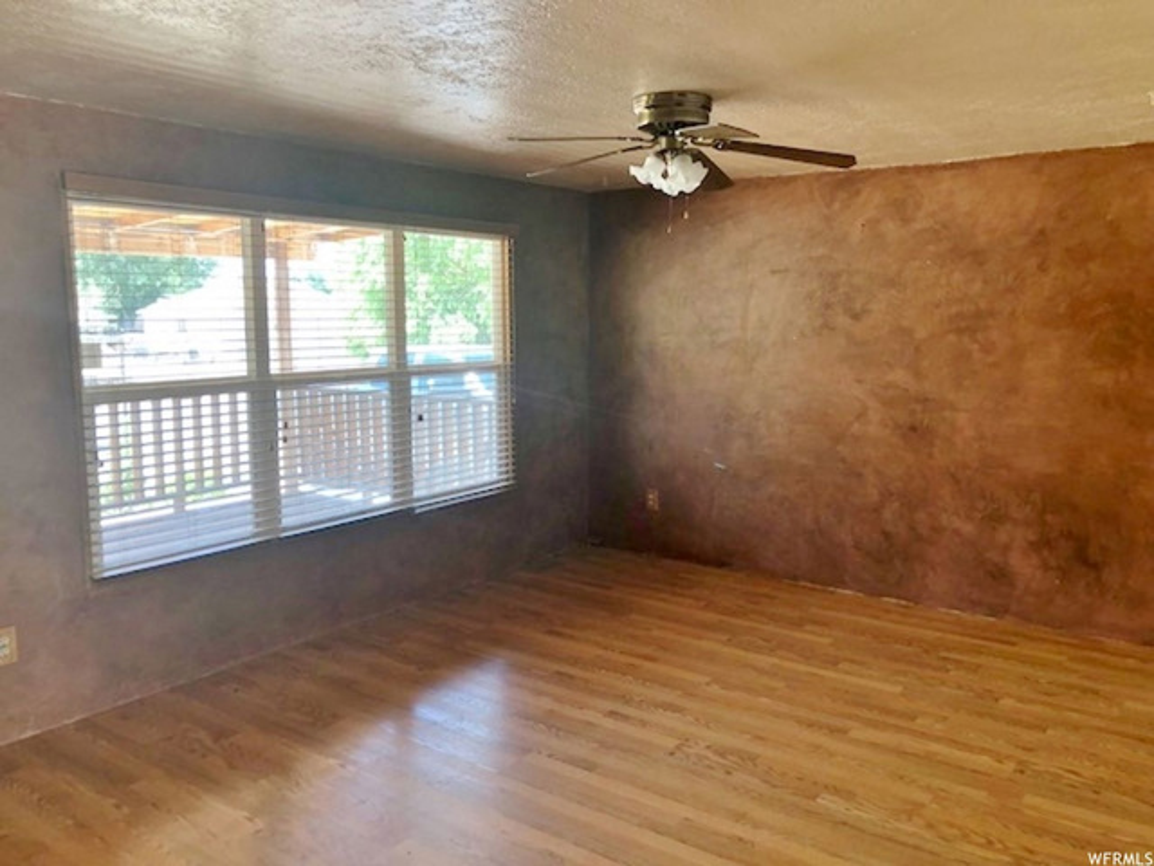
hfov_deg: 63.4
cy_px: 433
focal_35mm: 28
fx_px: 933
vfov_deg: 49.7
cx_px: 577
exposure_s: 1/120
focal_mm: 3.99
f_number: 1.8
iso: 160
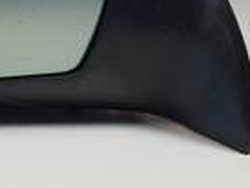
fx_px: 549
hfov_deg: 22.6
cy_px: -22
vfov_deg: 18.6
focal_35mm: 76
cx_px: -84
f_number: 2.4
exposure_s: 1/168
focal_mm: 4.3
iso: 50
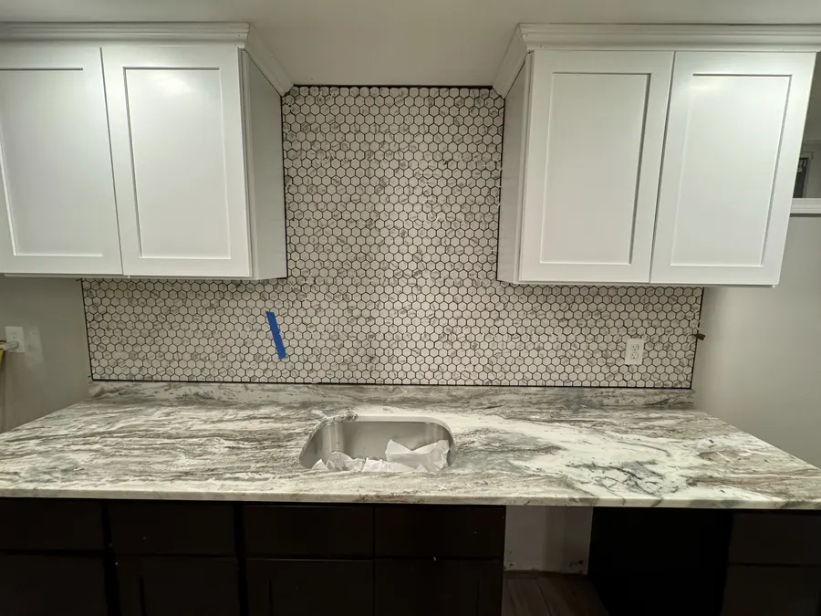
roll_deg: -0.2
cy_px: 308
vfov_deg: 85.7
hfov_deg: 102.1
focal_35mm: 14
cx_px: 410
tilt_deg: -8.0
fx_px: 332
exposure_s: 1/60
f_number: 2.2
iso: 250
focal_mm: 2.22
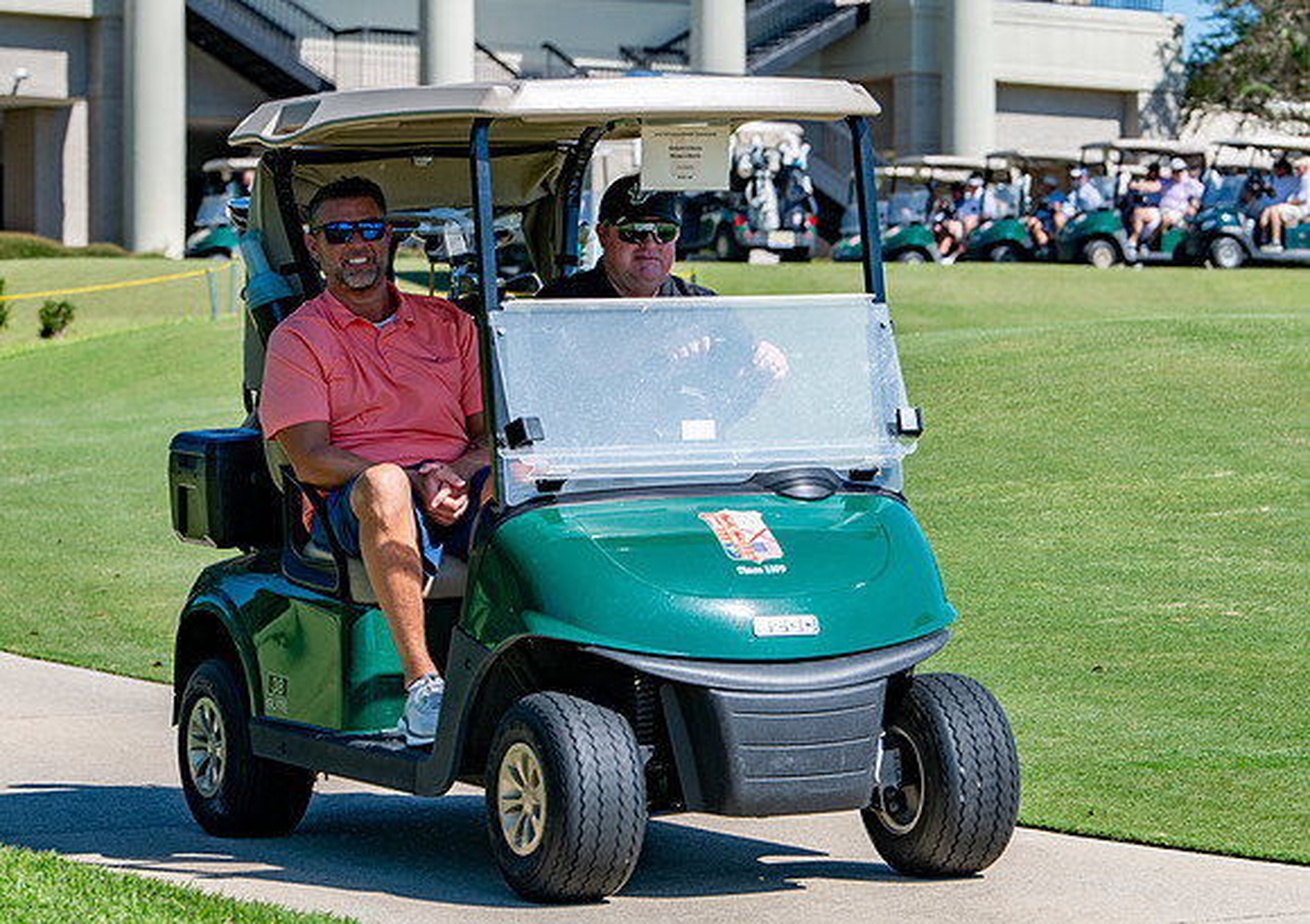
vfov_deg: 9.1
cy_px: 376
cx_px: 726
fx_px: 5812
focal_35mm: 157
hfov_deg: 12.9
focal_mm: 112
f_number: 5
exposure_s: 1/640
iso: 125
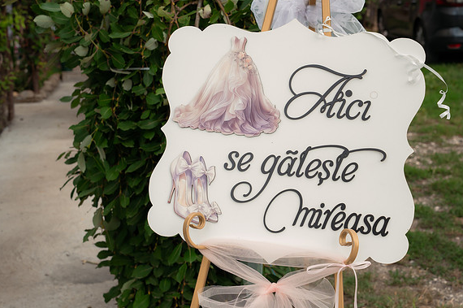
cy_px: 153
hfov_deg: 35.7
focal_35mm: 56
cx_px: 232
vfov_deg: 24.1
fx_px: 720
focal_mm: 55
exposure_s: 1/640
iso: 800
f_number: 7.1
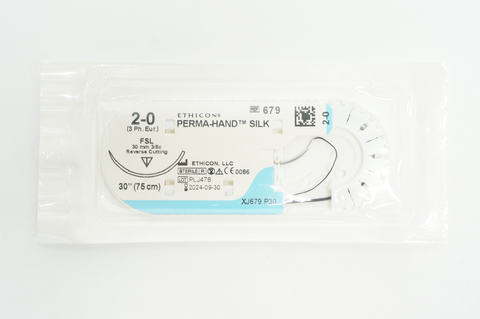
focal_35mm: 39
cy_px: 160
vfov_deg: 34.1
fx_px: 519
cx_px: 240
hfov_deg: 49.6
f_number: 8
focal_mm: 26
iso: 400
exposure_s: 1/15
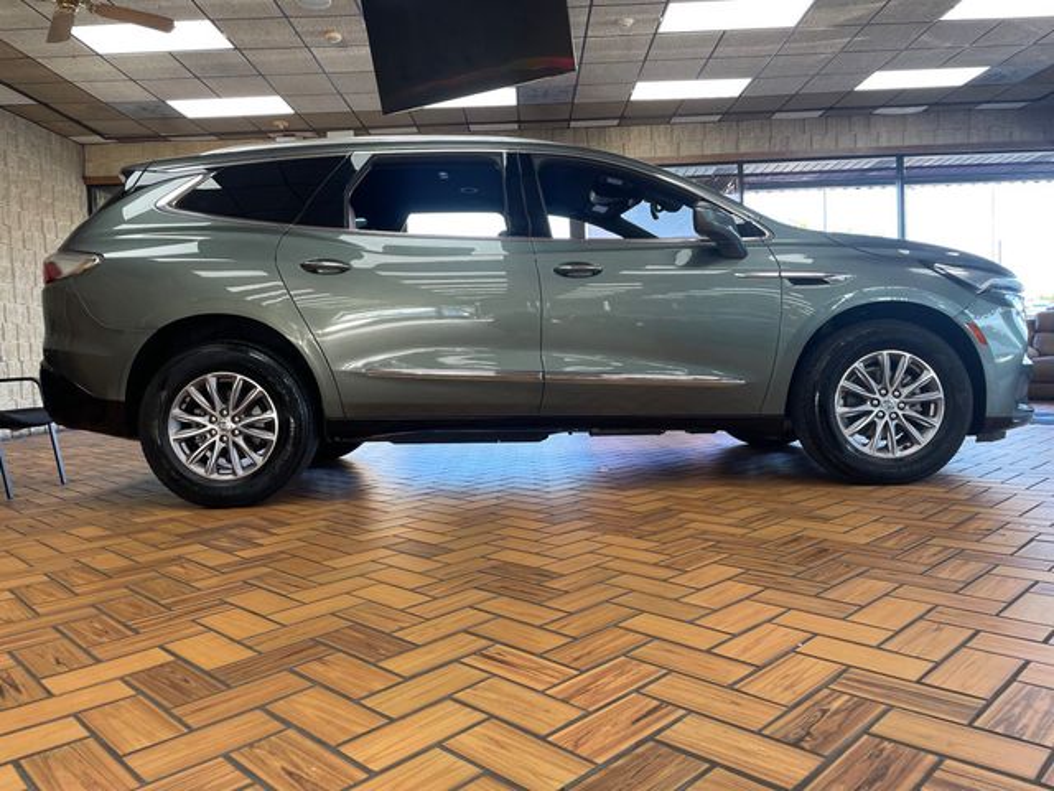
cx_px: 527
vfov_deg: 53.1
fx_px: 792
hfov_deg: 67.3
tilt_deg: -0.9
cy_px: 396
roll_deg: +2.7
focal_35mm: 26
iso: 64
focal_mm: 4.2
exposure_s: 1/120
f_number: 1.6
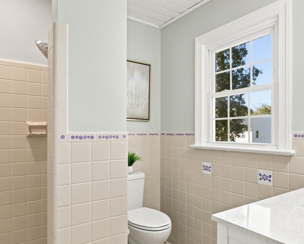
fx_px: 234
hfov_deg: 66.0
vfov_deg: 54.8
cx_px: 155
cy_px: 136
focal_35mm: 26
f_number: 9
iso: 1000
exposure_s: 1/15
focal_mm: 16
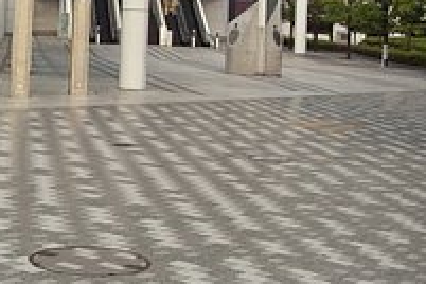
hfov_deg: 27.3
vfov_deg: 17.6
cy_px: -52
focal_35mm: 74
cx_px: 178
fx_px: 876
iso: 100
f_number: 5.6
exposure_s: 1/125
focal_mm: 17
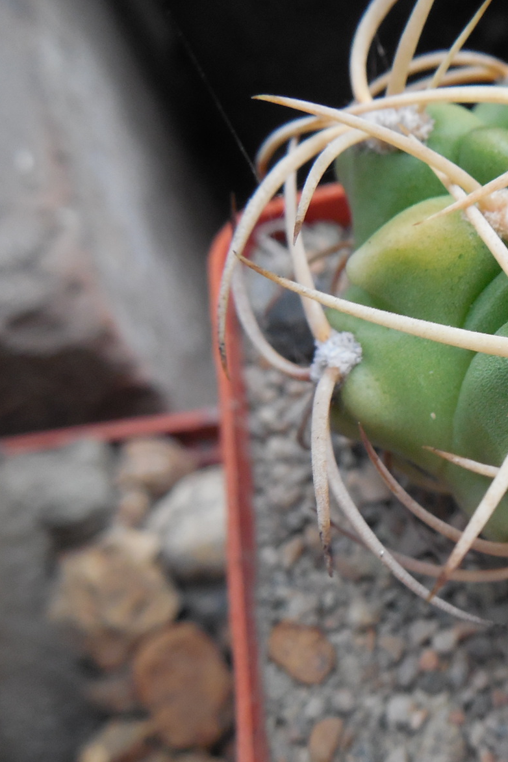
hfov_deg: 28.6
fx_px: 931
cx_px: 511
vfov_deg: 44.5
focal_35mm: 44
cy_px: 379
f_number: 3.6
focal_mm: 5.6
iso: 320
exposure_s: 1/30
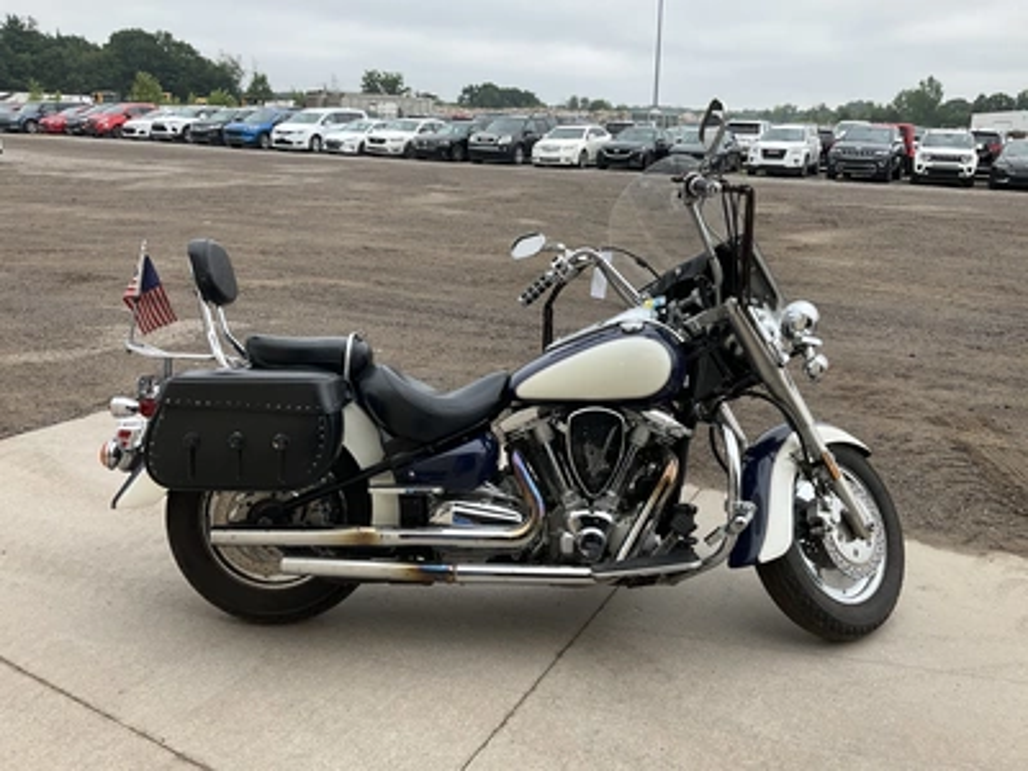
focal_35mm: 29
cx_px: 514
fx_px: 861
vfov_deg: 48.2
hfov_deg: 61.7
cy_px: 386
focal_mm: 3
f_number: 1.8
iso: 20
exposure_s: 1/122
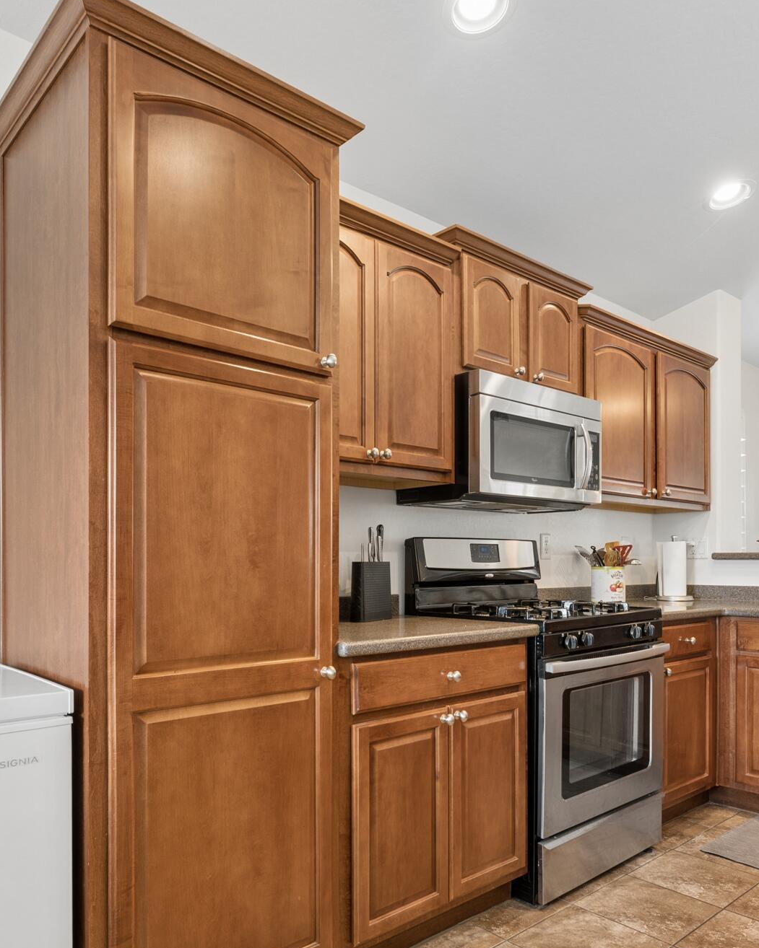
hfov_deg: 56.8
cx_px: 381
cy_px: 579
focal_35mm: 25
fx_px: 702
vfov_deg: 67.3
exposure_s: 1/3.33
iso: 320
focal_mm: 14
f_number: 9
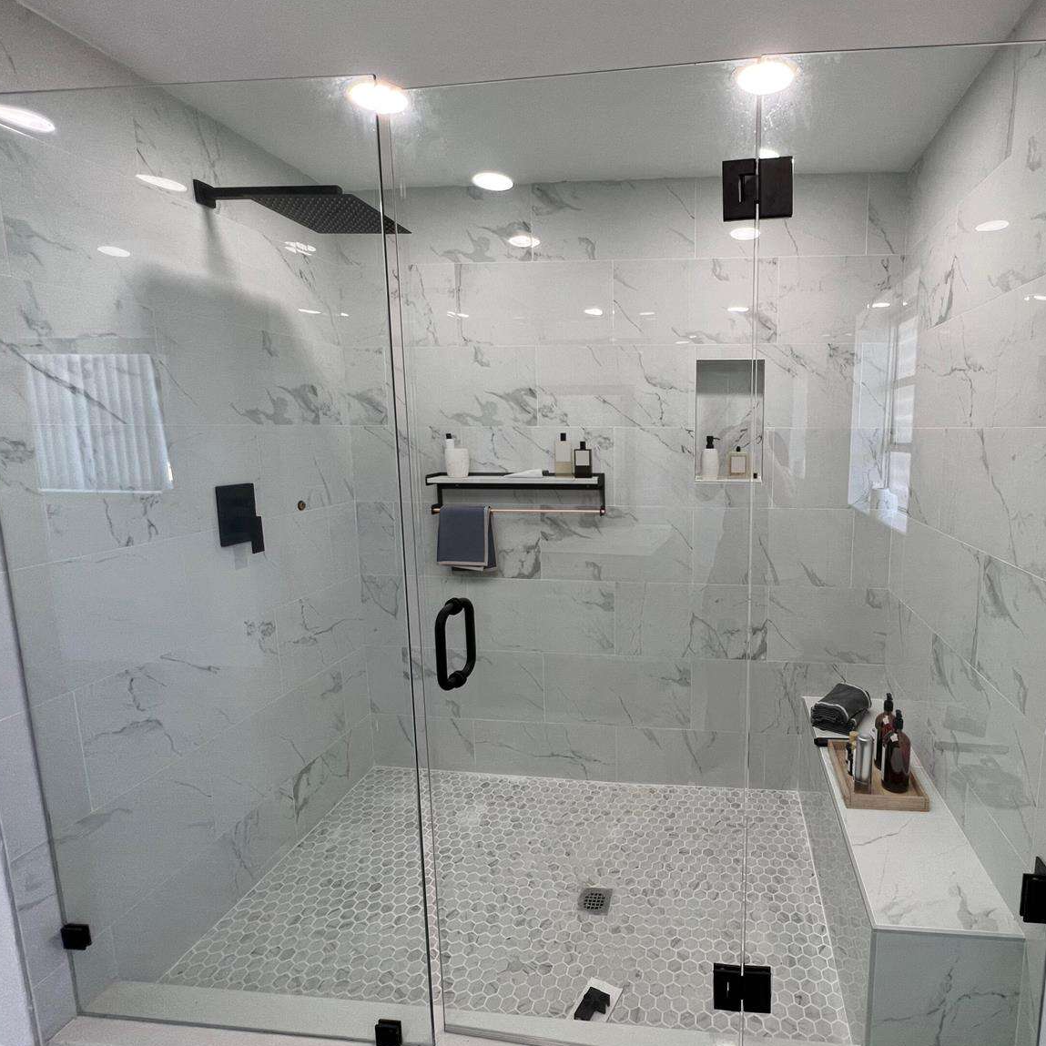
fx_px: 547
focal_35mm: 16
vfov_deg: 87.4
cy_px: 511
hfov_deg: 85.2
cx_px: 673
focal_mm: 1.57
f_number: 1.8
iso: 100
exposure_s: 1/120
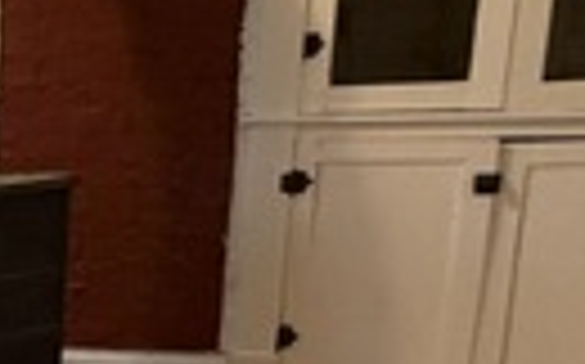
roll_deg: +4.6
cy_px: 342
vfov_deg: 16.8
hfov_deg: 17.8
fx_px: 1211
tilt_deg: -12.0
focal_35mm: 76
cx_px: -614
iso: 400
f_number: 2.2
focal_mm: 2.22
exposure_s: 1/60
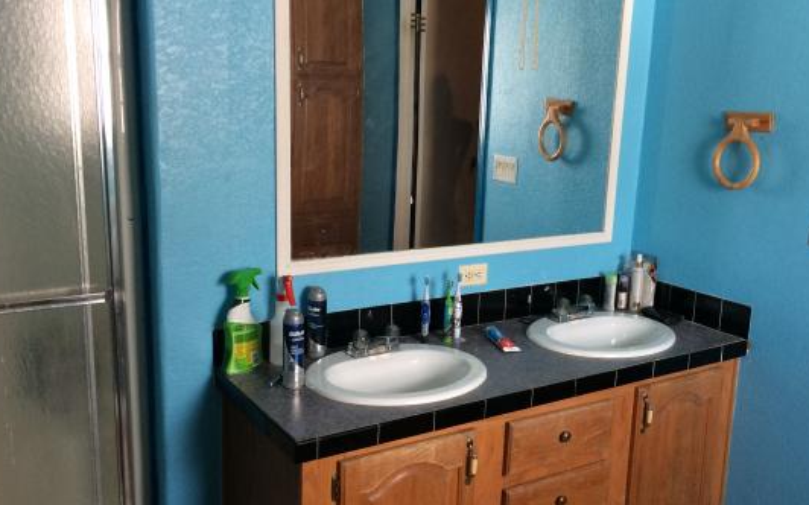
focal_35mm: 37
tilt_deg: -14.1
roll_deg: -1.8
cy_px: 265
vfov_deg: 34.4
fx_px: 815
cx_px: 465
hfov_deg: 52.6
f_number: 2.2
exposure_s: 1/30
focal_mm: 4.15
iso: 100
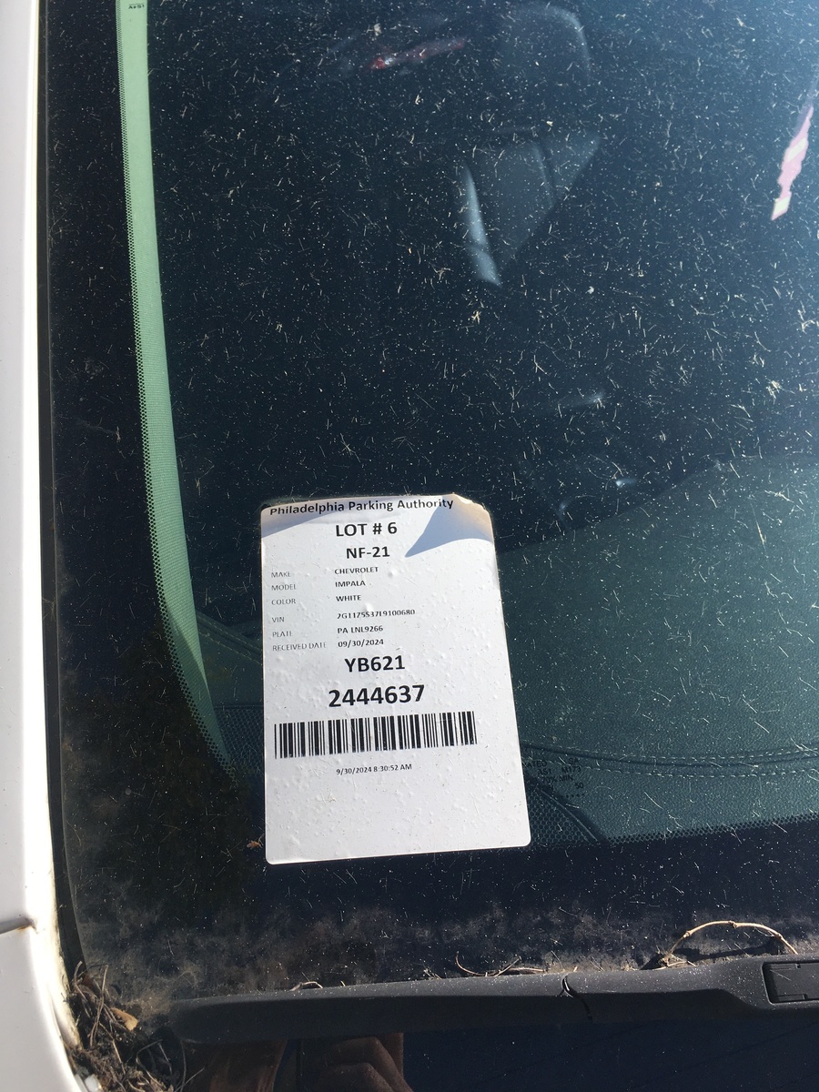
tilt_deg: -37.8
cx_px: 410
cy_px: 546
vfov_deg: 61.7
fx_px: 915
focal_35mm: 29
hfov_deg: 48.2
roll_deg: -3.5
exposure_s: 1/1304
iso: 25
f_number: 2.2
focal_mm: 4.15
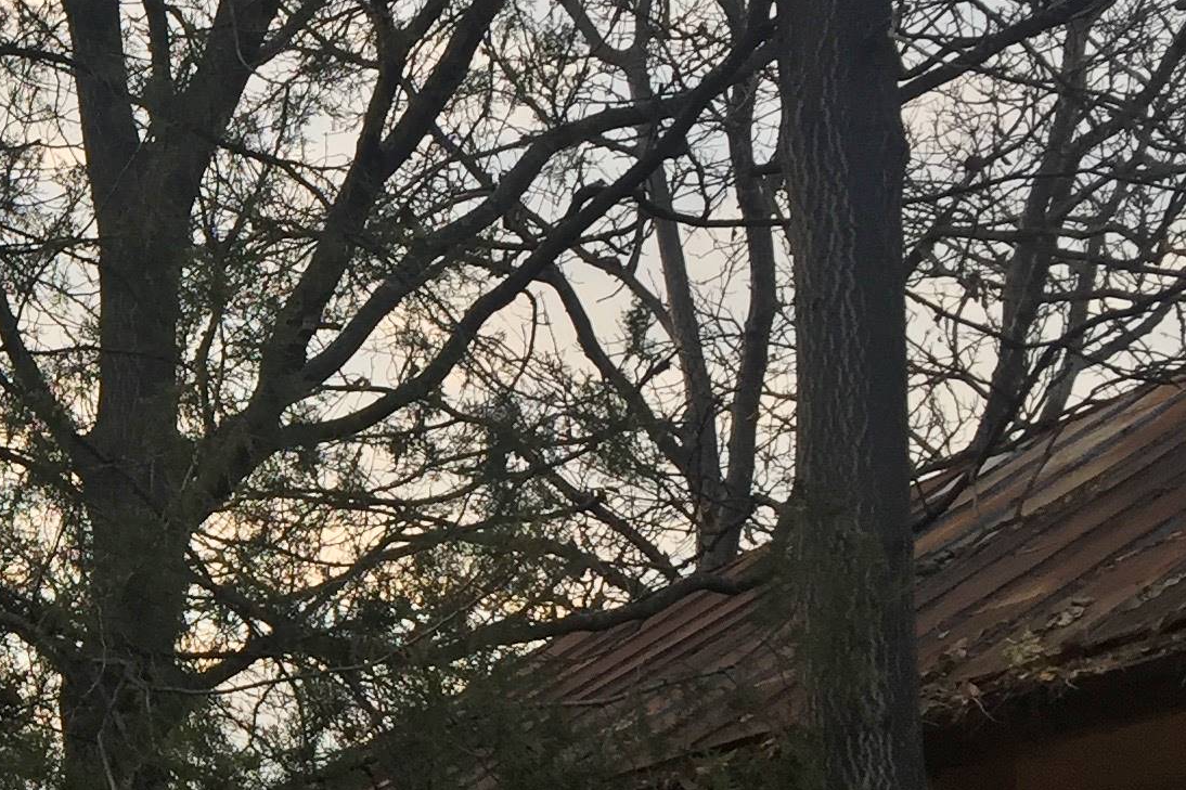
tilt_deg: +10.4
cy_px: 663
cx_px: -495
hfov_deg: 20.1
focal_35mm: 90
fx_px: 2964
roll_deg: -0.2
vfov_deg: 15.1
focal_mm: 4.15
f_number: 2.2
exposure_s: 1/206
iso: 32
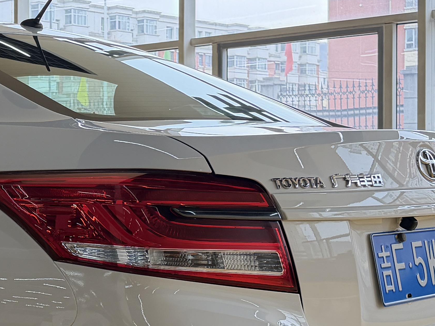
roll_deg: +0.1
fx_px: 1030
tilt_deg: -1.1
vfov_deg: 18.0
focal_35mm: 82
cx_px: -4
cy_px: 168
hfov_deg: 22.9
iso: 200
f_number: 1.78
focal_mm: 6.76
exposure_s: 1/131
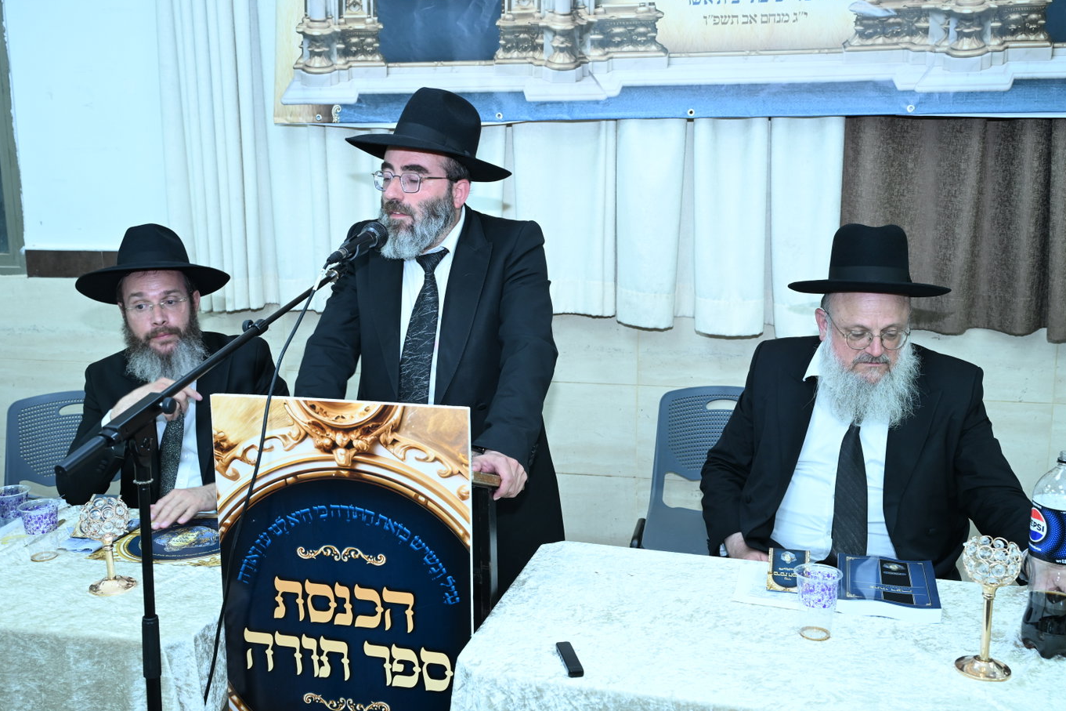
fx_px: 1066
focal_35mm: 36
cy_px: 354
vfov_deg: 36.9
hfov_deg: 53.1
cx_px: 522
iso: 1250
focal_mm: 35
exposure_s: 1/60
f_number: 5.6
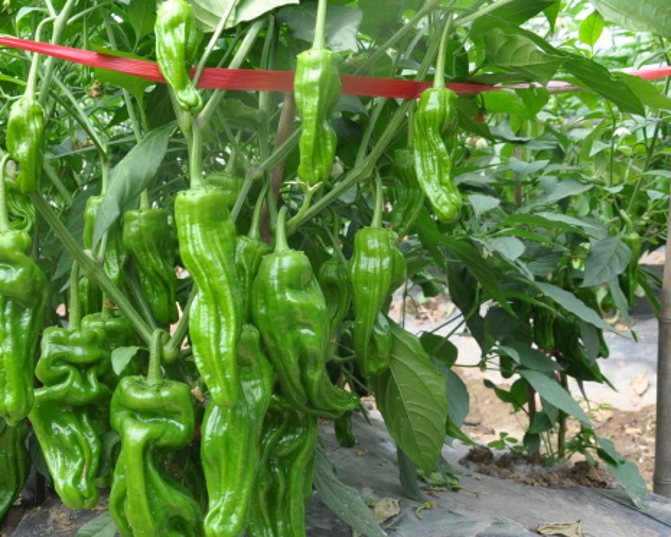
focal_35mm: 51
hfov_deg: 35.5
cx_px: 124
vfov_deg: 29.7
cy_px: 336
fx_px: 1009
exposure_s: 1/60
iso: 200
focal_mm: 21
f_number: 8
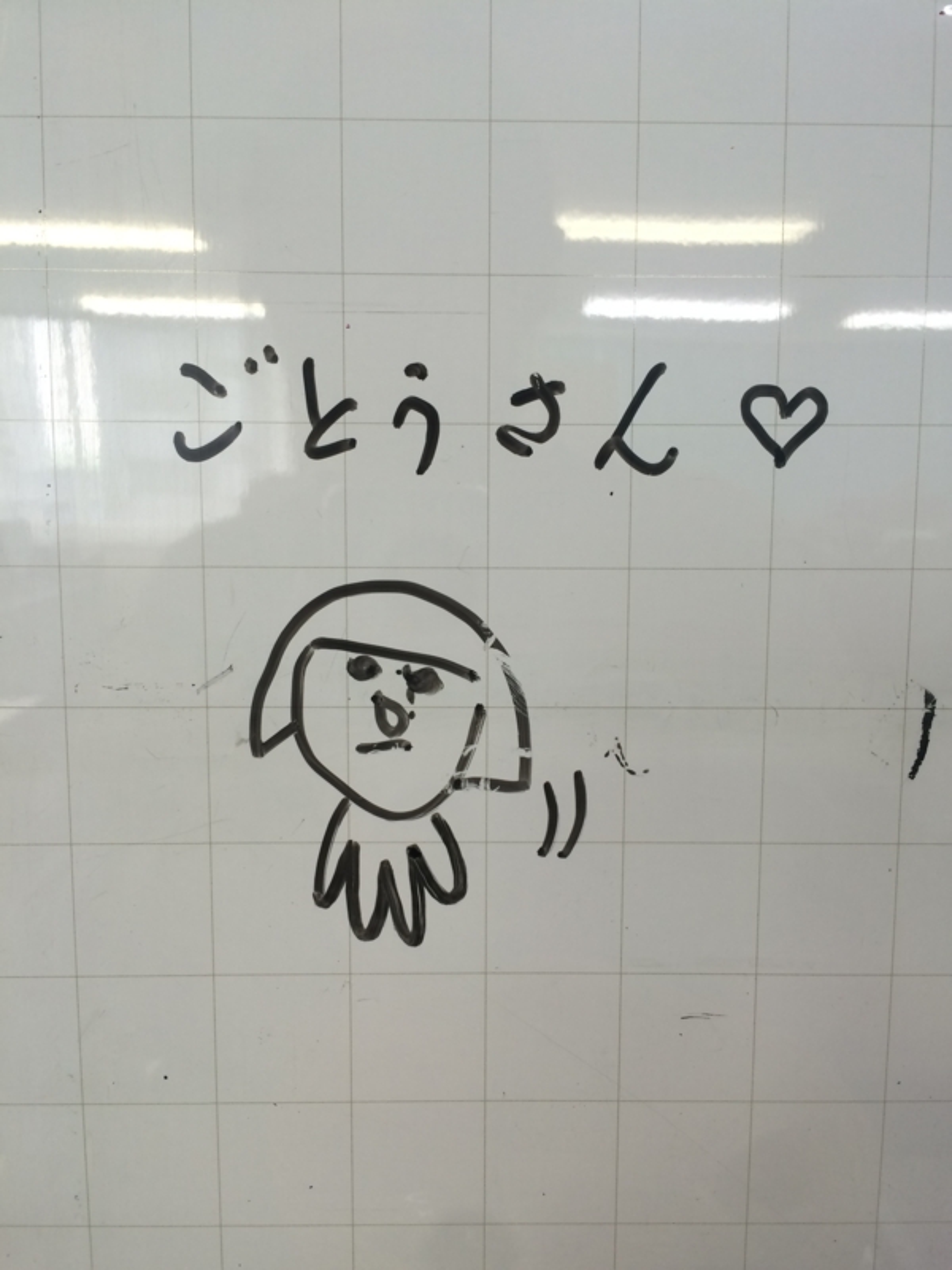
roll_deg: +0.5
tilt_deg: -7.5
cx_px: 476
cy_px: 635
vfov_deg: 61.7
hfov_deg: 48.2
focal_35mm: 29
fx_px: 1063
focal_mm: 4.15
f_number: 2.2
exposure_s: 1/30
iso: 40
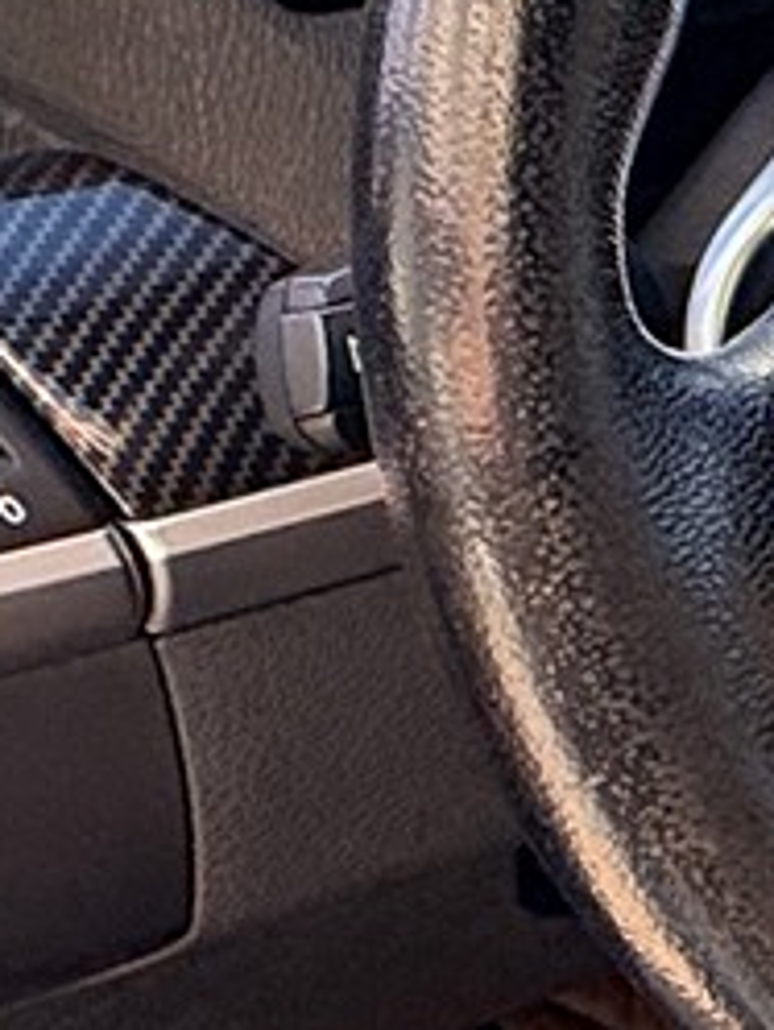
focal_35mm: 108
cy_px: 8
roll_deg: -5.2
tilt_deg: -20.7
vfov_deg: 17.8
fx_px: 3217
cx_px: 2397
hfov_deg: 9.9
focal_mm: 2.22
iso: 64
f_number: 2.2
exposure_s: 1/154
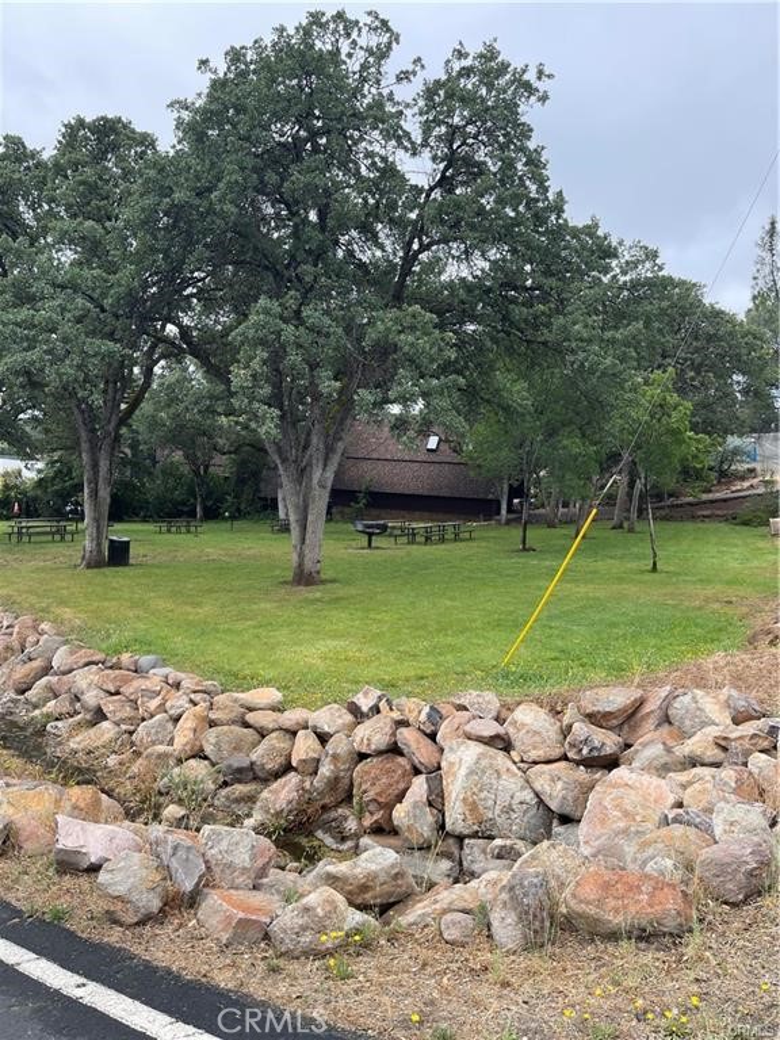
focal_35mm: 26
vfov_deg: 67.3
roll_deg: -2.7
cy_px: 520
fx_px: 781
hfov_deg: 53.1
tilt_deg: -3.9
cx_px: 390
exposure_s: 1/1493
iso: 32
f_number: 1.6
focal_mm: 5.1
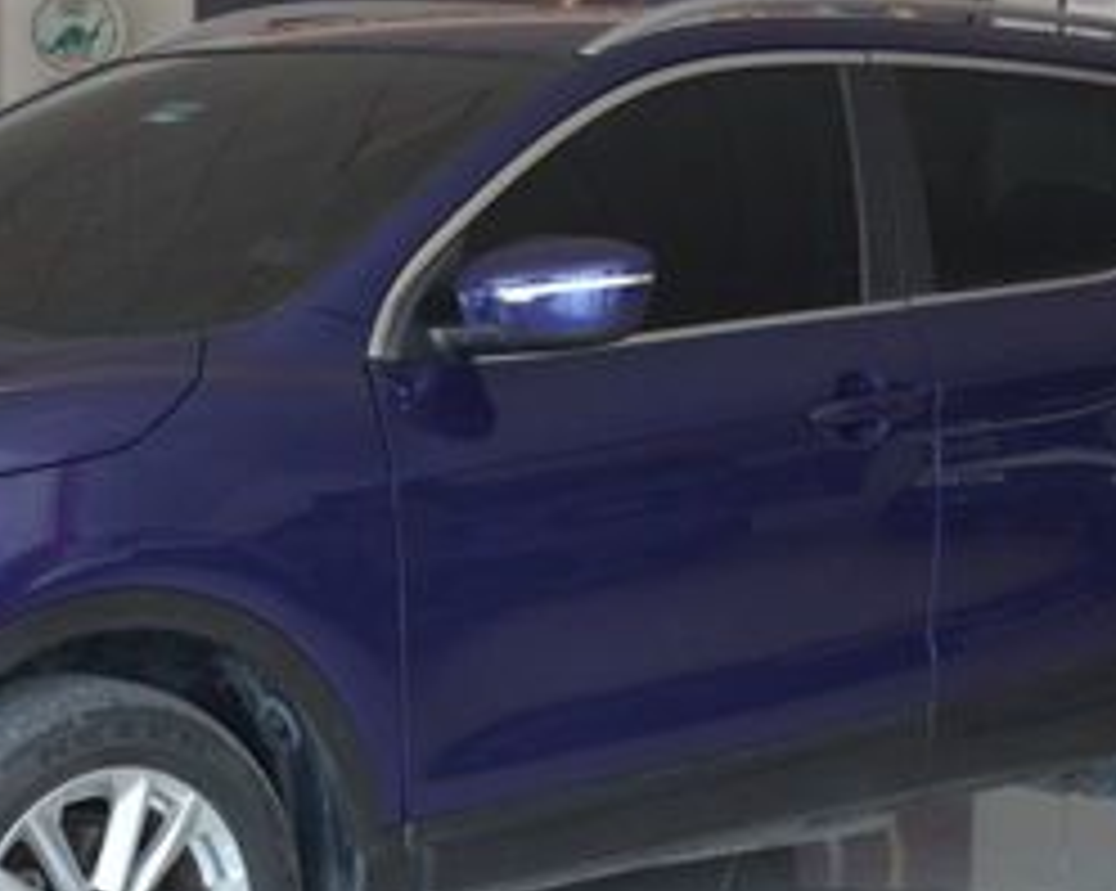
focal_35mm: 105
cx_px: 284
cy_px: 432
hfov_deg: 18.2
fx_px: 3472
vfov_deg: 14.6
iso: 500
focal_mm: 29
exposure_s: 1/250
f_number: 4.5
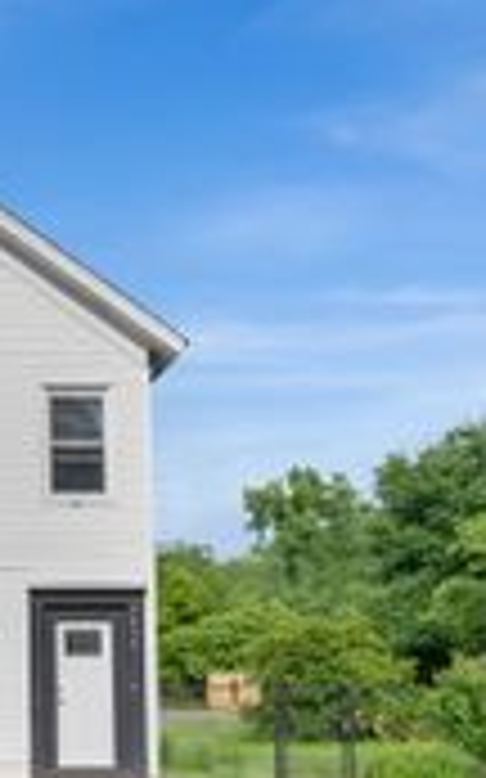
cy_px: 560
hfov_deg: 24.5
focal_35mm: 47
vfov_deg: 41.7
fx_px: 997
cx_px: -112
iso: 250
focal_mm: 16
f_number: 4
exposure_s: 1/1000
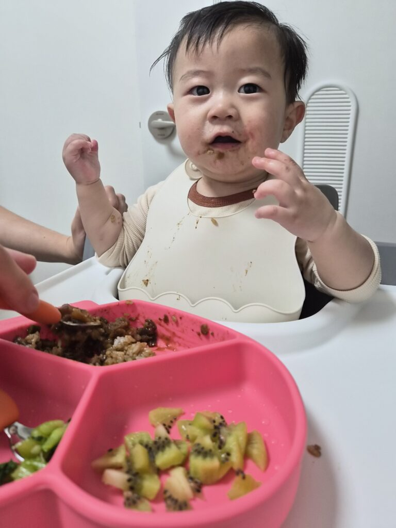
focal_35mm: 23
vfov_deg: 73.9
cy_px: 264
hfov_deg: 58.9
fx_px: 351
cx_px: 198
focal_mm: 5.4
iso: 160
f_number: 1.8
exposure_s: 1/180
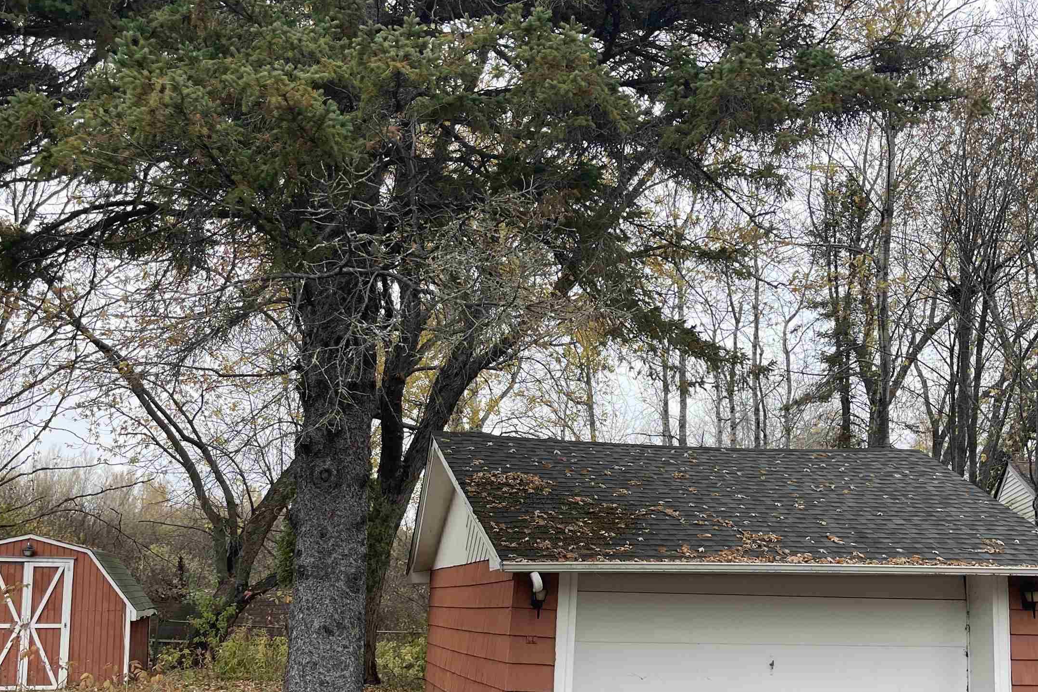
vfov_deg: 35.6
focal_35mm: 37
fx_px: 1067
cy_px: 465
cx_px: 543
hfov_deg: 51.9
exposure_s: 1/222
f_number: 1.6
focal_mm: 5.1
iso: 32
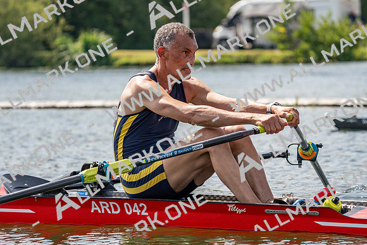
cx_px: 184
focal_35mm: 200
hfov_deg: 10.3
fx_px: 2039
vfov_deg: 6.9
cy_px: 122
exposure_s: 1/1600
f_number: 5.6
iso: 250
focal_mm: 200
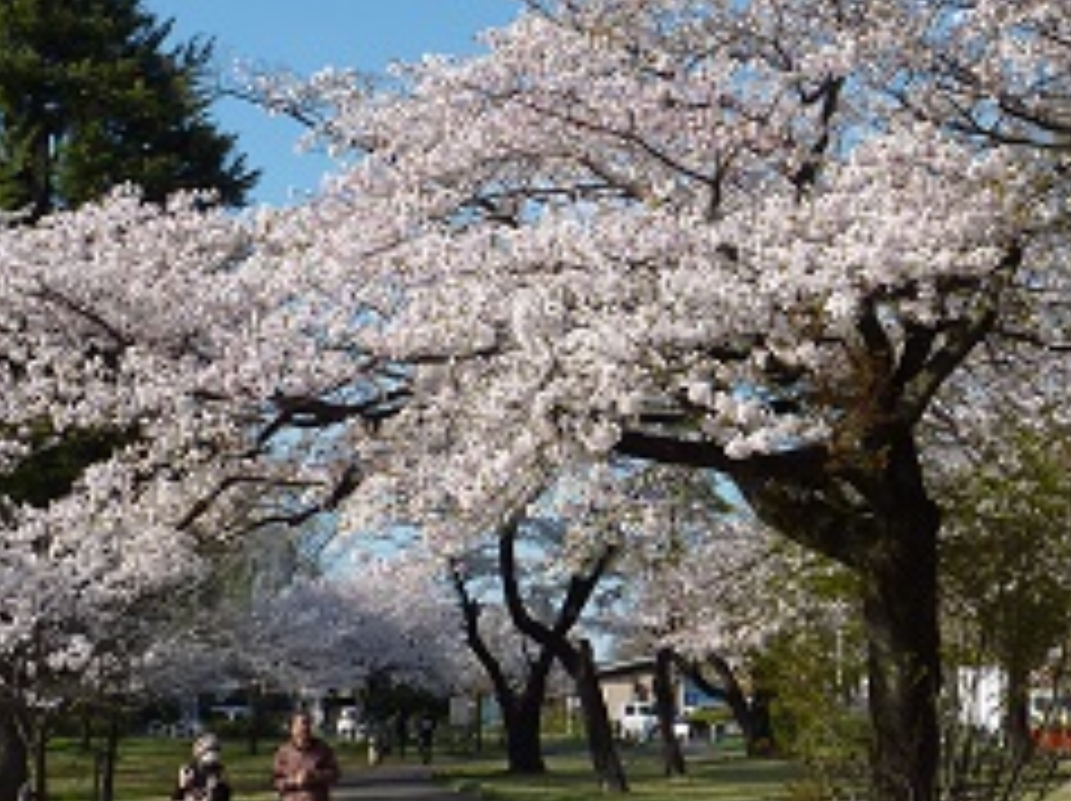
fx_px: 2287
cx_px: 758
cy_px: 189
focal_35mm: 74
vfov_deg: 19.7
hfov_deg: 26.1
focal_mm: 6.1
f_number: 4.5
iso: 80
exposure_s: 1/500
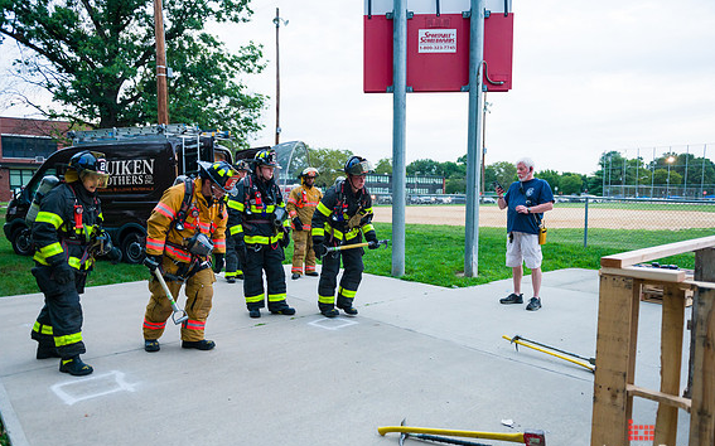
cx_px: 352
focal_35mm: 25
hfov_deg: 72.6
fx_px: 487
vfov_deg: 49.2
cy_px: 242
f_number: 3.2
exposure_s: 1/200
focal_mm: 24
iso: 1600
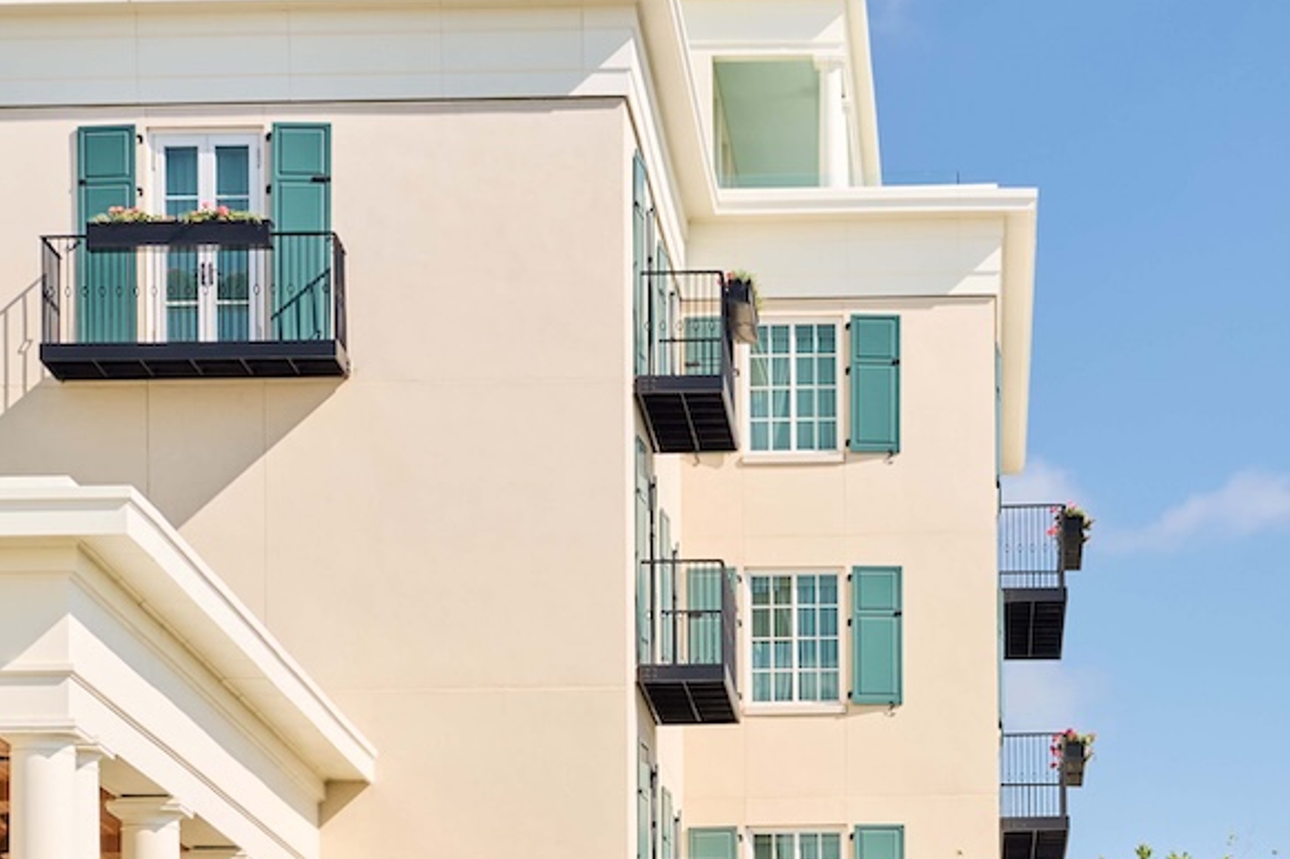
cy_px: 1269
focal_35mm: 117
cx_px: 850
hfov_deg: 17.5
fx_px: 4191
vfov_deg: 11.3
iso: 200
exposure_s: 1/250
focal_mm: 34
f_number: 9
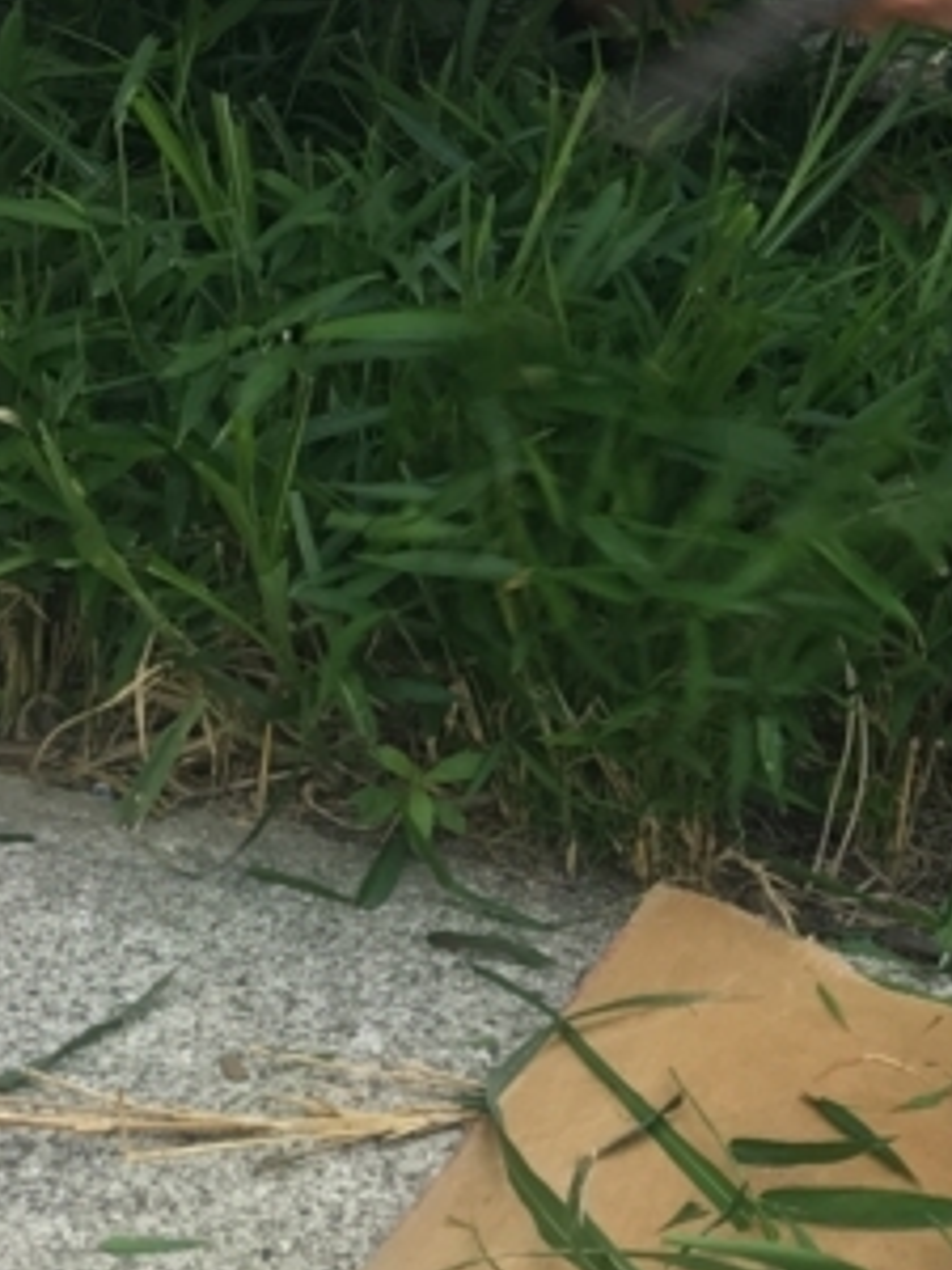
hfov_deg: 13.9
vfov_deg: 19.4
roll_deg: -3.0
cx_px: 1498
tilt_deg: -11.2
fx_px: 3630
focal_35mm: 99
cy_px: 80
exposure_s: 1/120
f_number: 2.2
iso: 32
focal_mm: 4.15
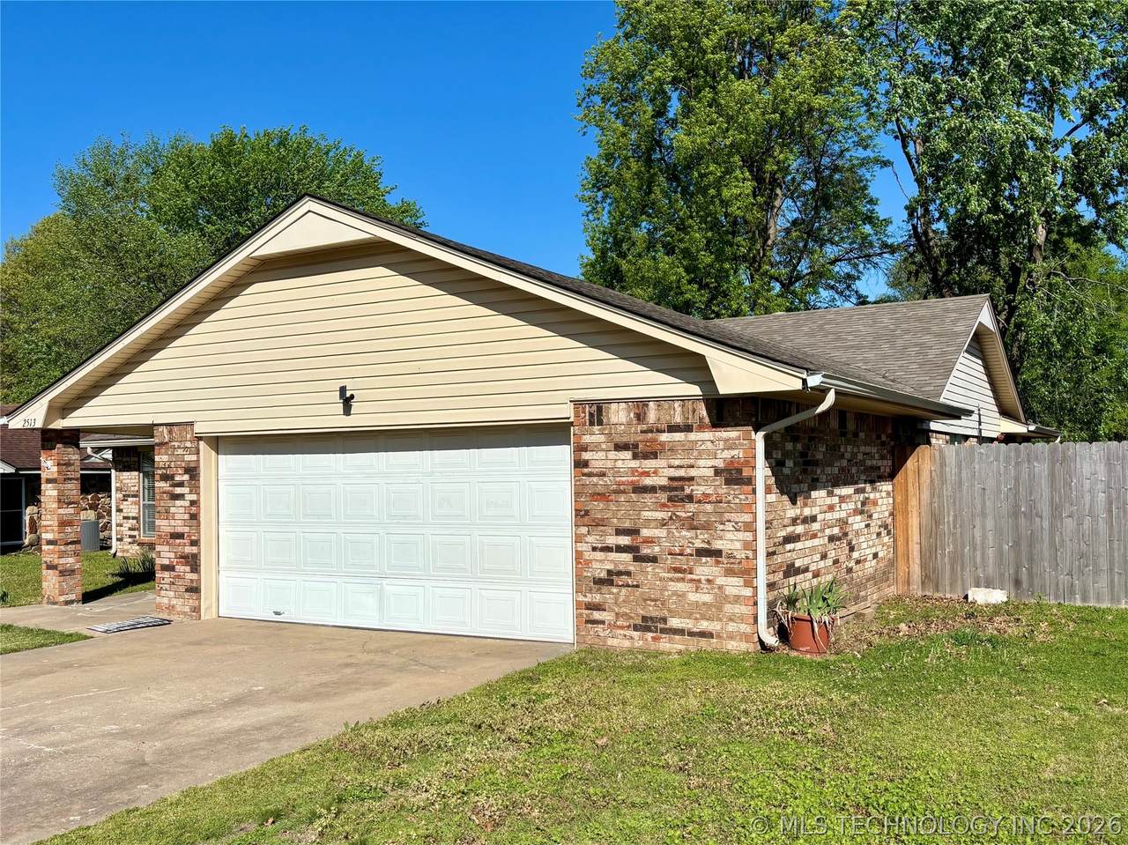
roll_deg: +1.0
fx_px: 847
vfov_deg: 53.0
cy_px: 422
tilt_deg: +0.7
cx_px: 564
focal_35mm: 26
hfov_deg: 67.3
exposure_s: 1/6711
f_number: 1.6
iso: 50
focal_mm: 5.96
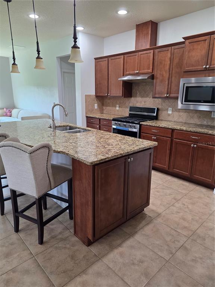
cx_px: 108
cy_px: 144
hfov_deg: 58.9
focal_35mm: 23
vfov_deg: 73.9
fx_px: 190
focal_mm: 6.25
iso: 125
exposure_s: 1/120
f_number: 1.7
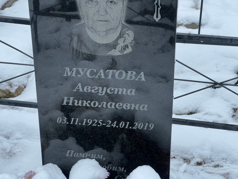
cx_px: 119
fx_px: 529
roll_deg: -1.6
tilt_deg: -29.2
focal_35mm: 77
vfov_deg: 19.1
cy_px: 90
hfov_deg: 25.3
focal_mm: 9
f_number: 2.8
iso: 50
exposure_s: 1/99
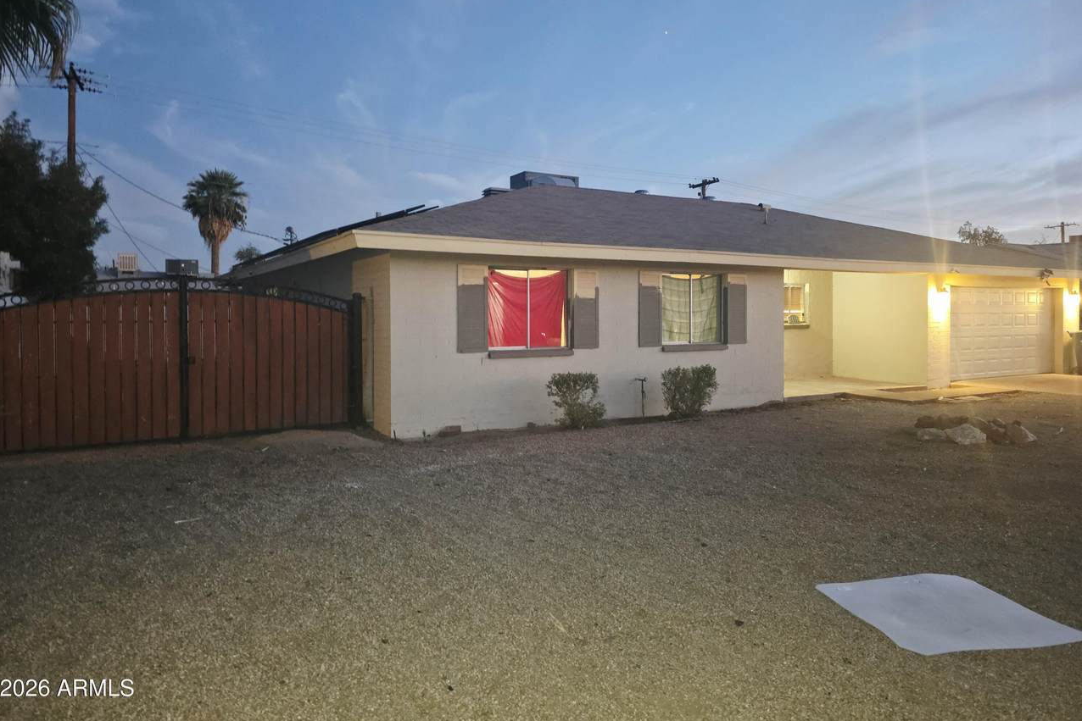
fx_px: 721
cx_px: 540
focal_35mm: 24
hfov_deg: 73.7
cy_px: 319
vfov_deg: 53.0
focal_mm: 6.3
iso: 500
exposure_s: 1/12
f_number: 1.7
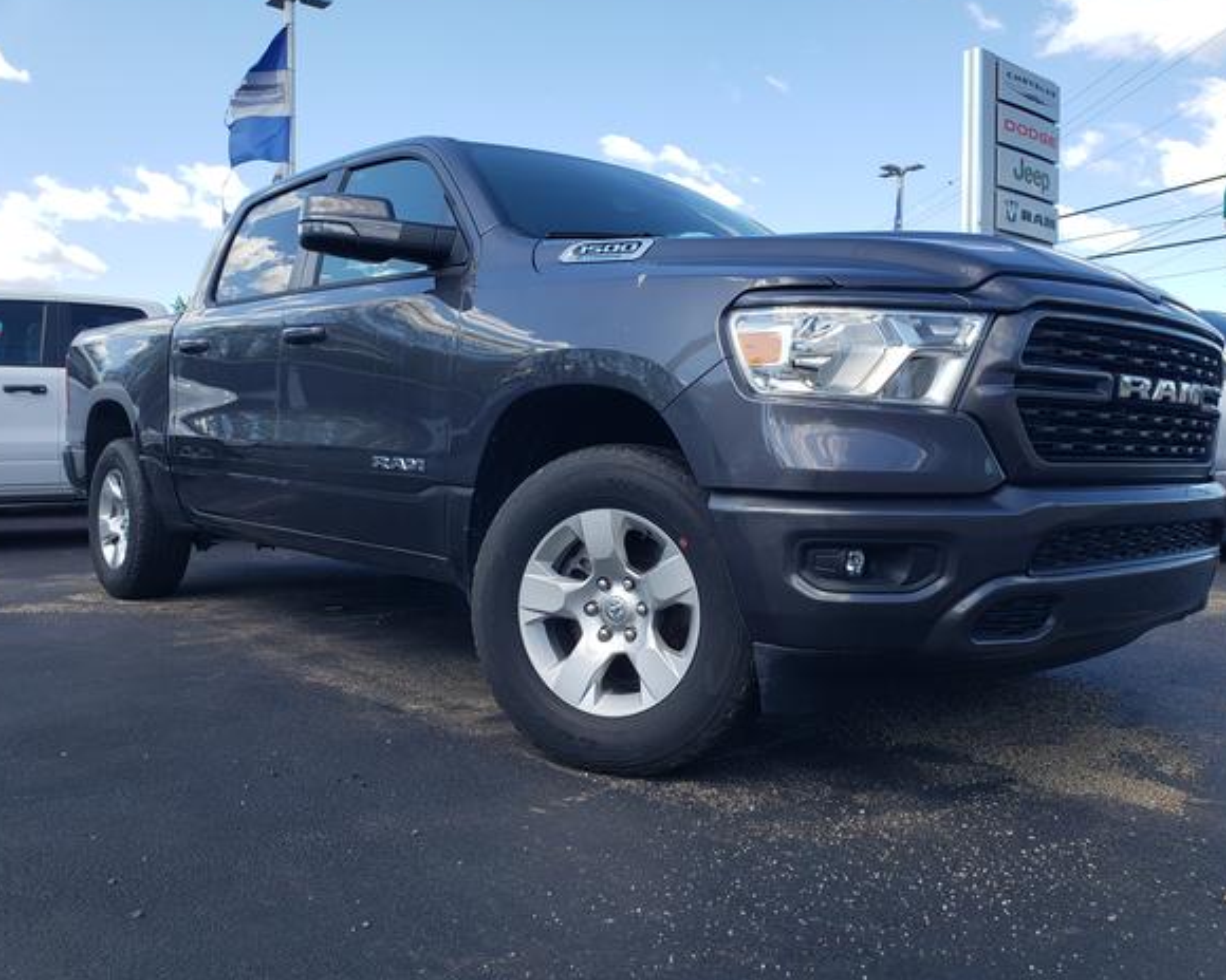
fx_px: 1016
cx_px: 647
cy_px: 475
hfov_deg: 62.2
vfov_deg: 51.5
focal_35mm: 28
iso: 50
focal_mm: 4.3
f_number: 2.4
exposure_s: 1/523
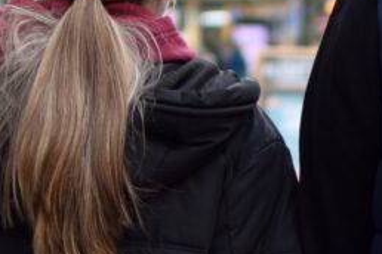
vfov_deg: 4.7
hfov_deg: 7.0
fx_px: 3107
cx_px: 378
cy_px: 214
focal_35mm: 293
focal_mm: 35
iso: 100
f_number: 1.8
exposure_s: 1/500
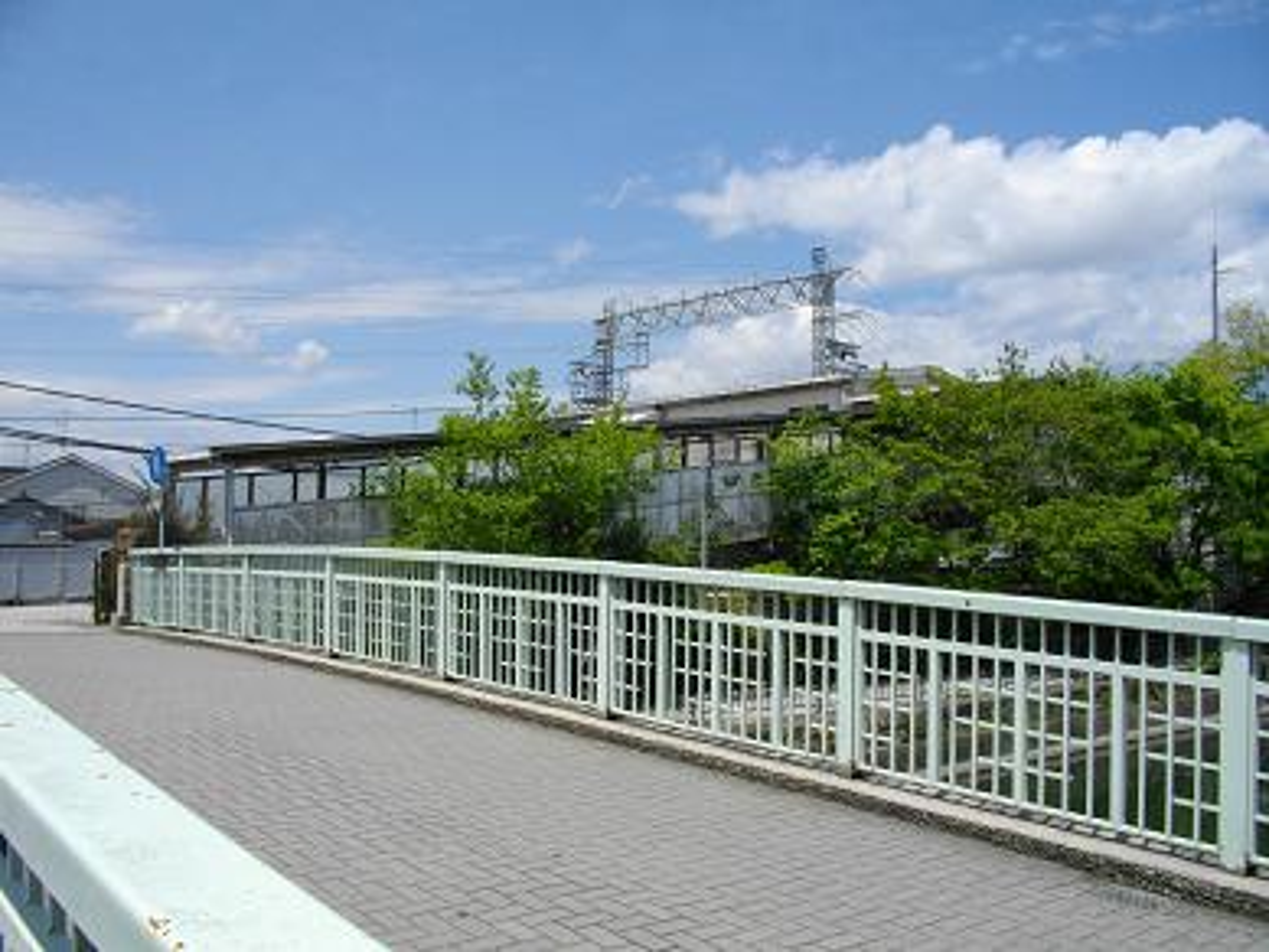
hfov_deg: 56.8
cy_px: 476
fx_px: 1173
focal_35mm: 32
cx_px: 634
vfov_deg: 44.2
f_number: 5.5
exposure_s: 1/640
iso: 100
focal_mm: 5.7
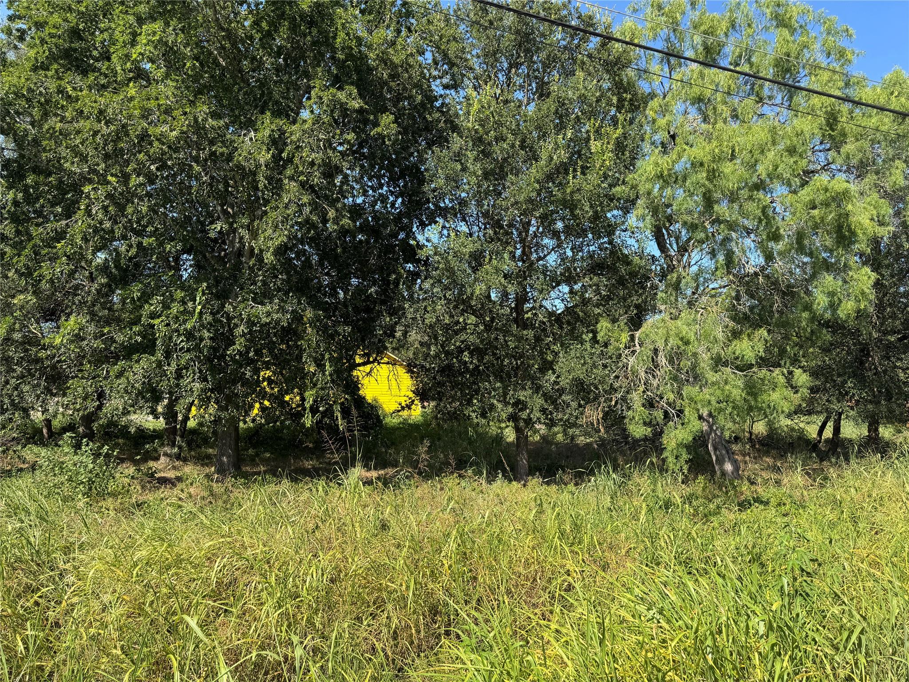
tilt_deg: +4.5
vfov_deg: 56.8
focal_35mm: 24
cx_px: 454
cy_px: 341
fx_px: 630
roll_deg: -2.8
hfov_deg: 71.6
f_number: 1.78
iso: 80
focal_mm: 6.76
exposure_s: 1/1637
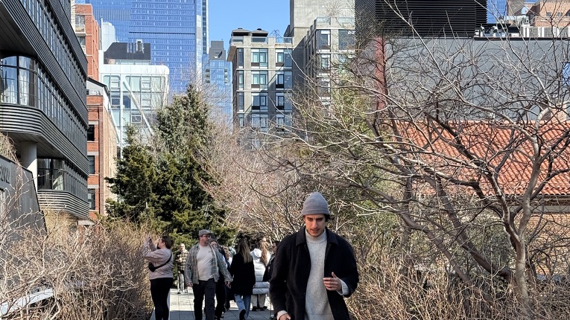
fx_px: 1058
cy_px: 244
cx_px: 285
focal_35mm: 70
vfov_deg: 17.1
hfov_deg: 30.2
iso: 80
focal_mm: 6.76
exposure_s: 1/2415
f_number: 1.78
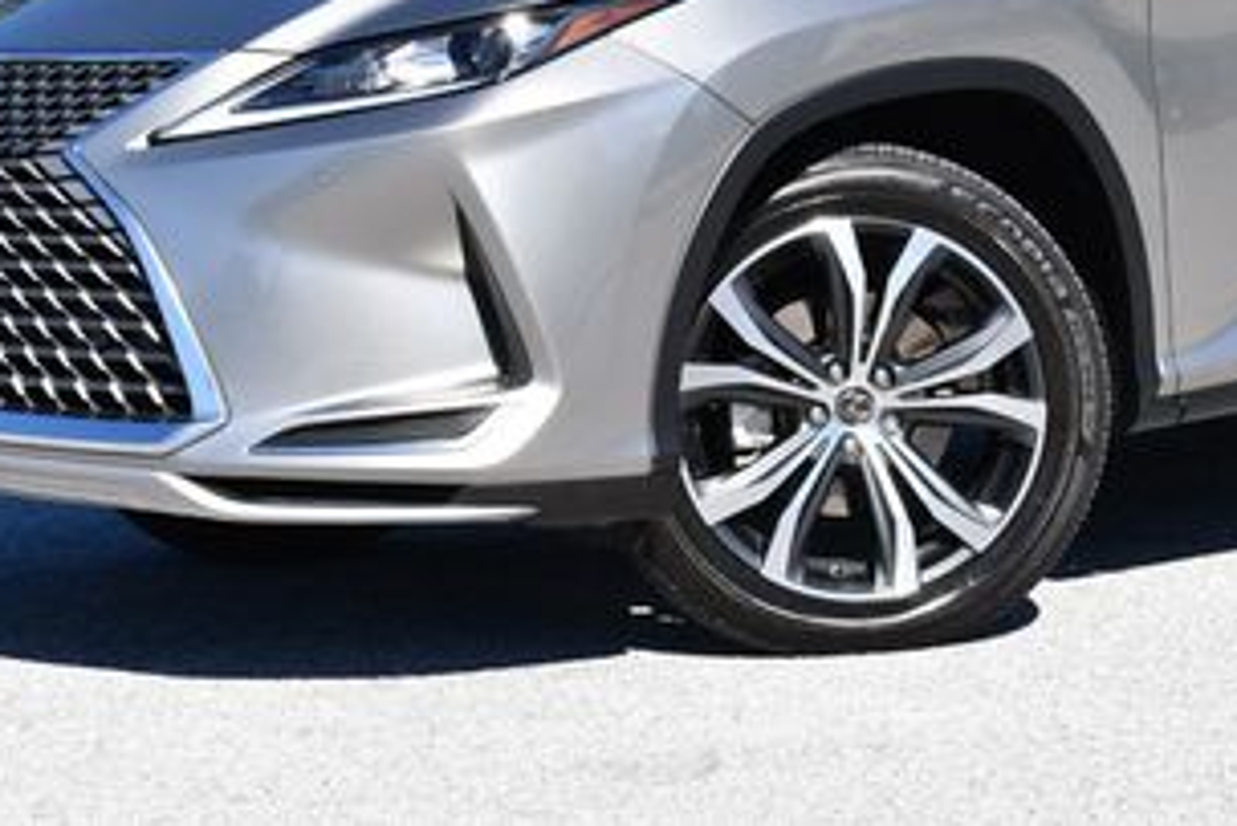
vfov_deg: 11.1
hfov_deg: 16.6
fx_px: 4194
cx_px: 997
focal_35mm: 122
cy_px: -41
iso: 140
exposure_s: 1/250
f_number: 8
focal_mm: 29
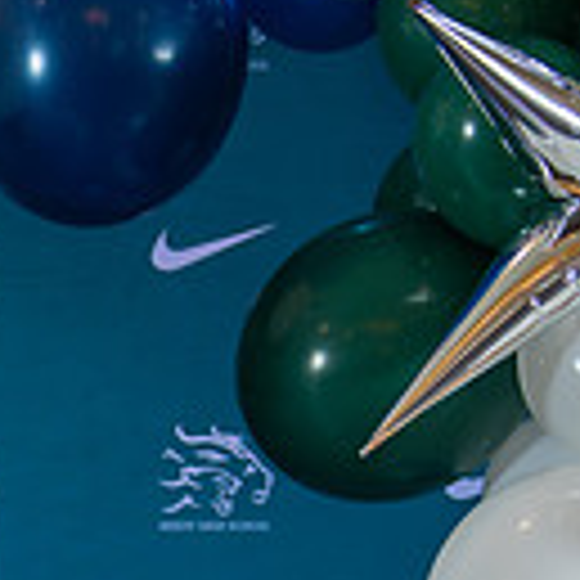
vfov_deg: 7.8
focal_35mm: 219
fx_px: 4151
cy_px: 905
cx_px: -490
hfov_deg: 7.7
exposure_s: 1/400
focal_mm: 50
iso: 1000
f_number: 1.2
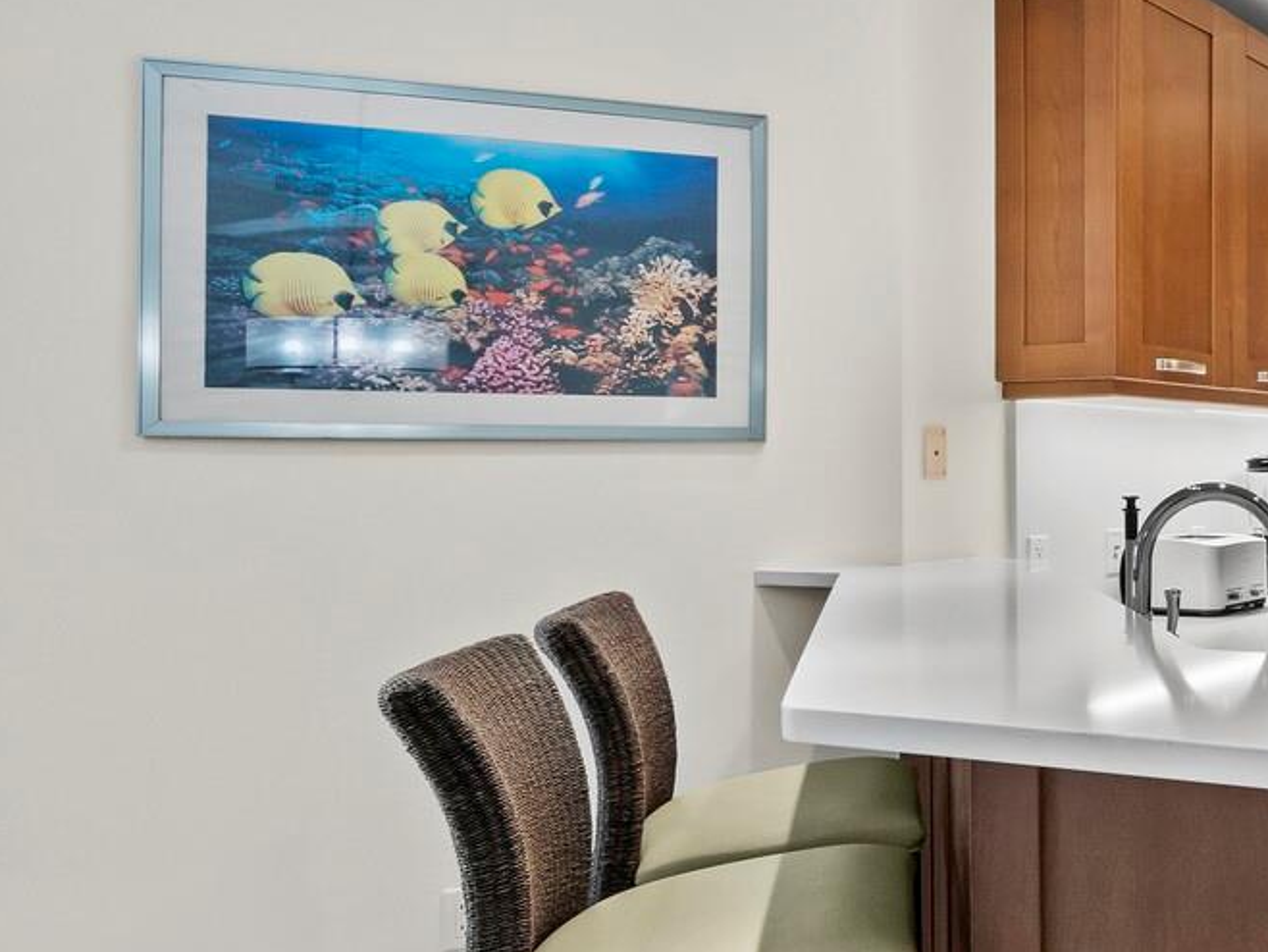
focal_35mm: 34
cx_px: 1470
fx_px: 1246
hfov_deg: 40.5
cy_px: 464
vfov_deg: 41.8
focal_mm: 7
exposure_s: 1/4
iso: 640
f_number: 9
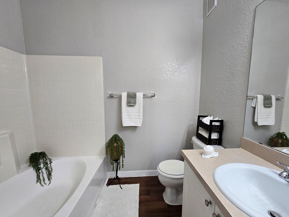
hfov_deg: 101.9
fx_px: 117
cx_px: 154
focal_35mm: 14
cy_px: 114
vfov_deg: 85.6
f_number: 2.2
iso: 100
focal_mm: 2.2
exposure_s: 1/60
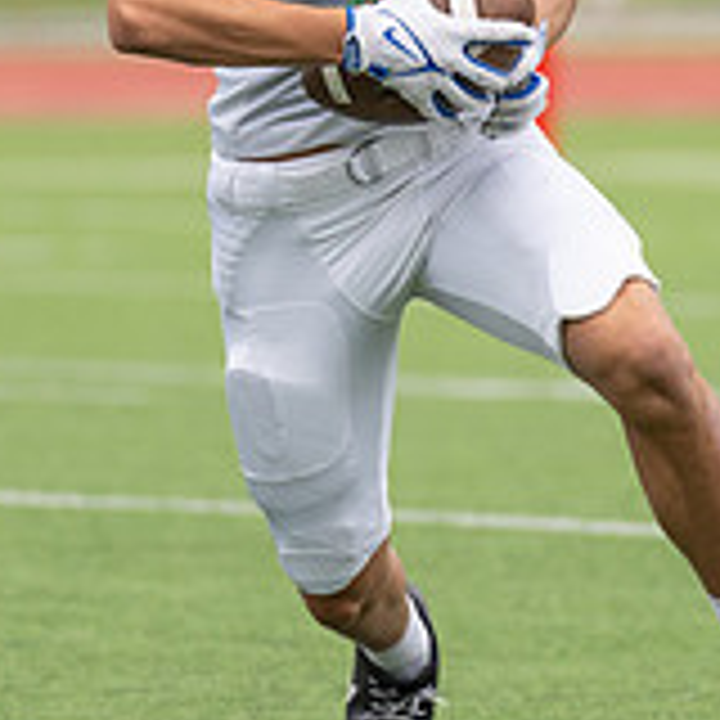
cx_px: 205
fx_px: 21650
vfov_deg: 1.9
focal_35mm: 920
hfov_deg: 1.9
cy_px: 63
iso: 250
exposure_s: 1/1250
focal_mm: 200
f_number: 2.8
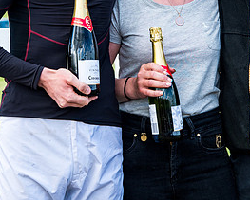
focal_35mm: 199
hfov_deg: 9.7
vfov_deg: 7.7
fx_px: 1474
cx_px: 164
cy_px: -25
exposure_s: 1/250
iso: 200
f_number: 5
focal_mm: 70
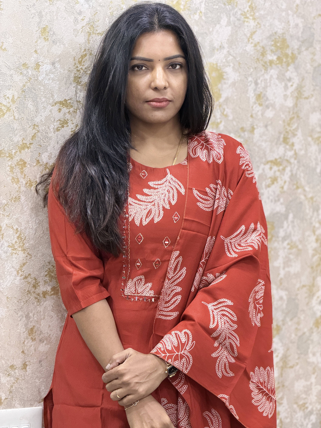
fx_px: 1236
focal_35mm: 100
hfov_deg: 14.8
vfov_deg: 19.6
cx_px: 160
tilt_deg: -4.4
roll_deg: -4.4
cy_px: 214
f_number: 2.8
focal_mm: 16.89
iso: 640
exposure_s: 1/50
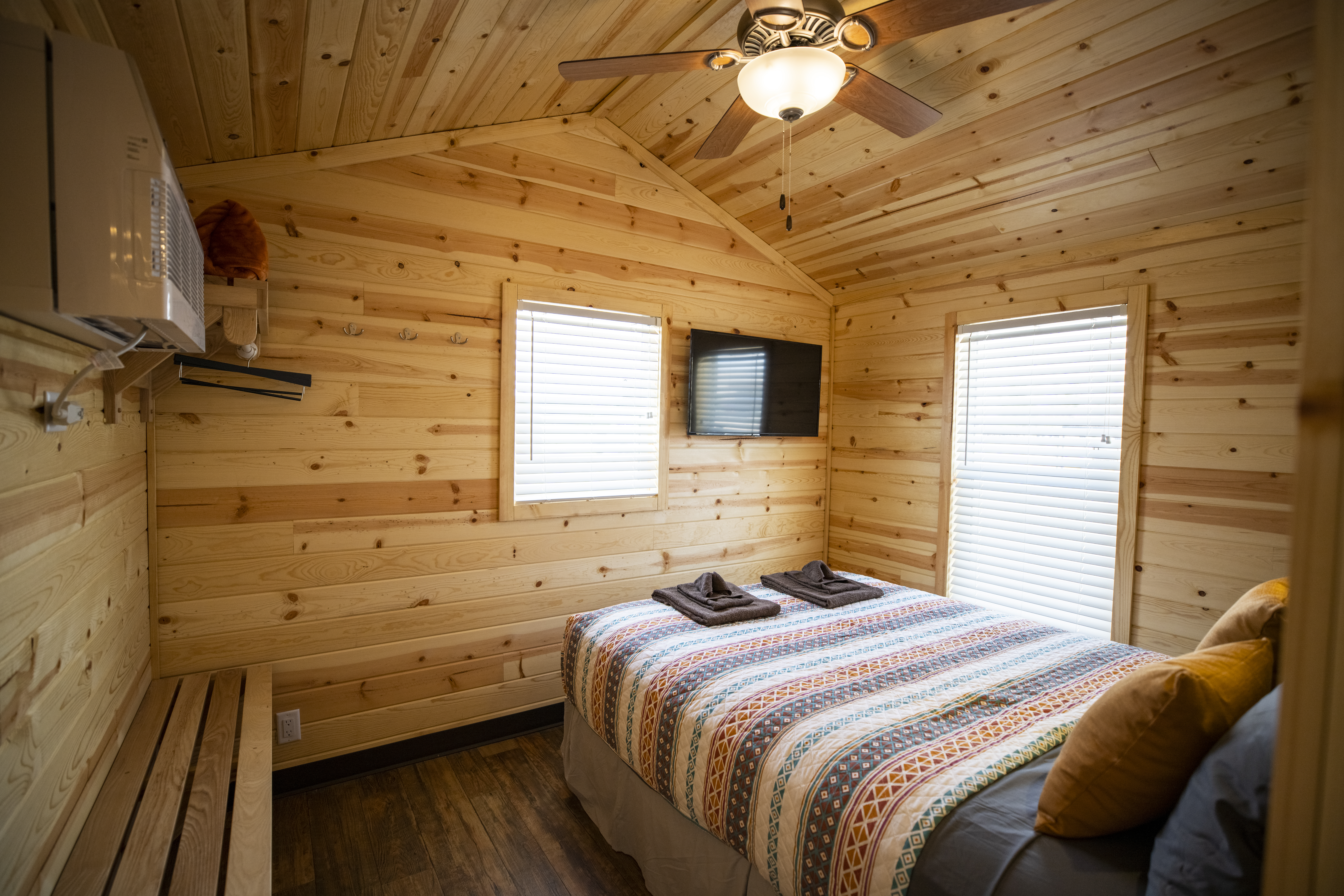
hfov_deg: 96.7
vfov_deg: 73.7
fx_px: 597
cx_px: 672
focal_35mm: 16
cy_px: 448
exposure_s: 1/250
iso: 1000
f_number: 2.8
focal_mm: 16
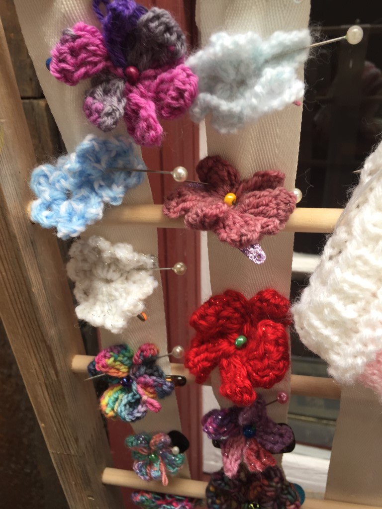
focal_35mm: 29
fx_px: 427
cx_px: 191
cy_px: 254
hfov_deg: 48.2
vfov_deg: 61.7
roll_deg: +2.7
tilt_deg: -20.5
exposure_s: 1/60
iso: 32
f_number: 2.2
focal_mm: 4.15
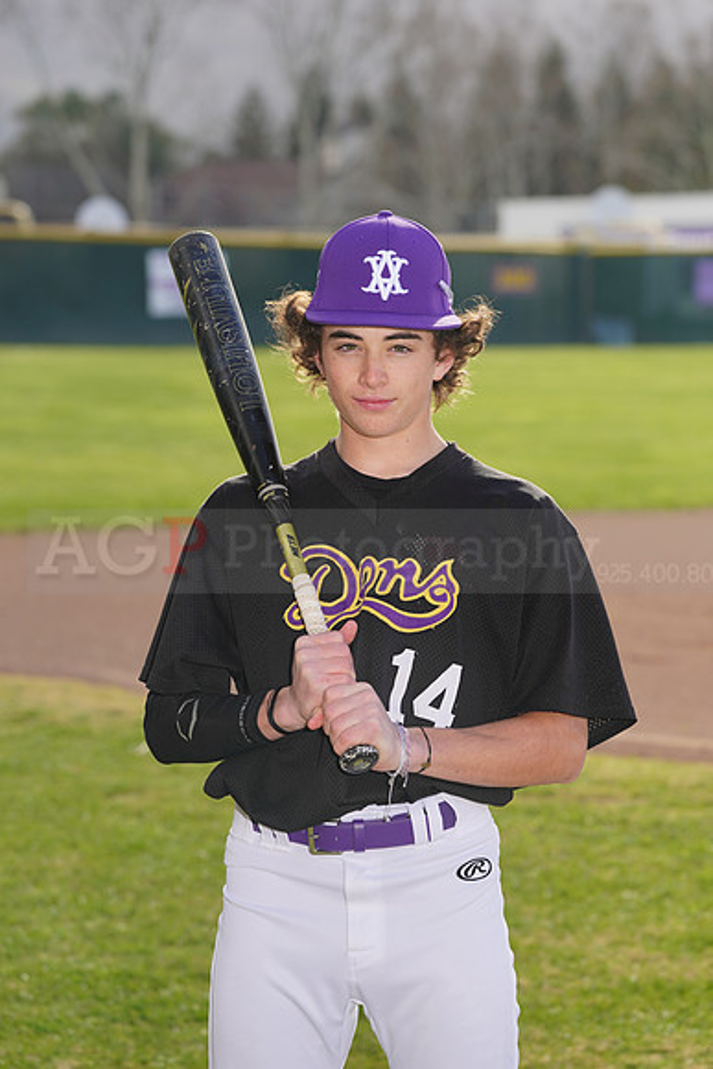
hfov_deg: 8.5
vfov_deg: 12.7
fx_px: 4810
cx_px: 356
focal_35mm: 162
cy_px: 534
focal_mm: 162
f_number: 7.1
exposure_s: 1/200
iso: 100
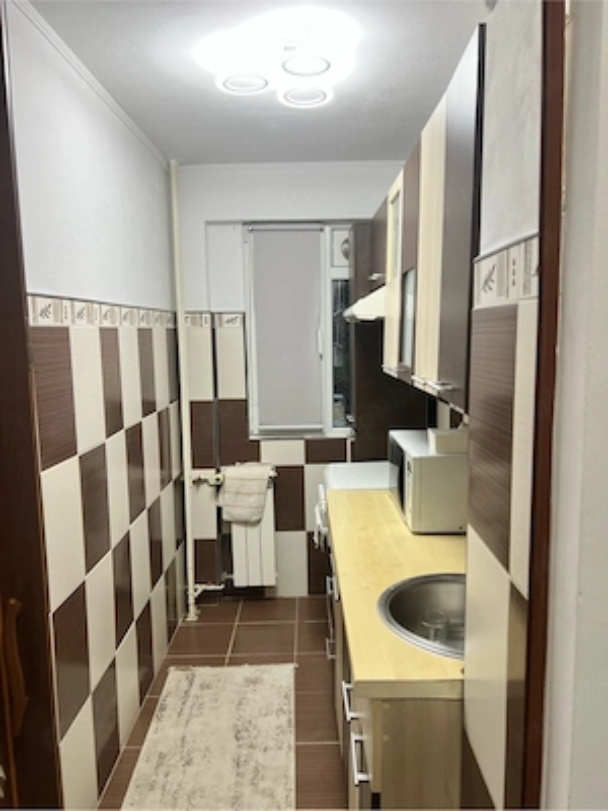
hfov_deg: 53.1
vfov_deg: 67.3
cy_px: 406
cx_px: 304
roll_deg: +1.2
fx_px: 609
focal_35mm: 26
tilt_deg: -7.5
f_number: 1.5
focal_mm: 5.7
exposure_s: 1/100
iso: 100
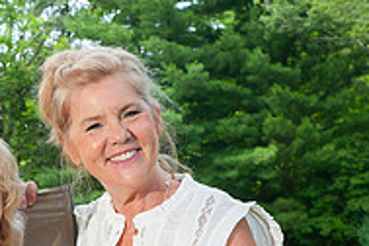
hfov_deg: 11.7
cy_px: 201
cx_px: -68
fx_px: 1763
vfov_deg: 8.0
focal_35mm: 172
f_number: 14
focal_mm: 56
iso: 800
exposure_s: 1/100
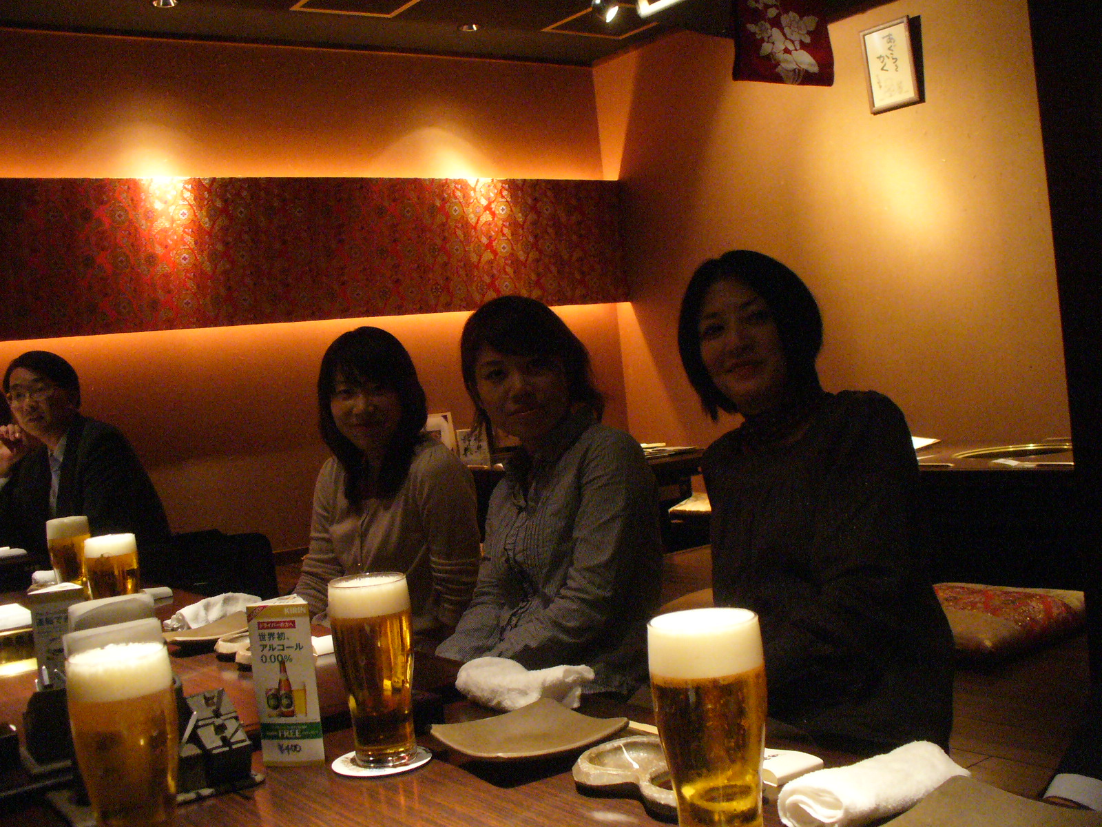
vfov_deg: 38.7
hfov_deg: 50.1
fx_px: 1178
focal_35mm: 37
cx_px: 551
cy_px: 414
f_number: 2.8
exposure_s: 1/20
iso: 400
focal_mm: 6.1
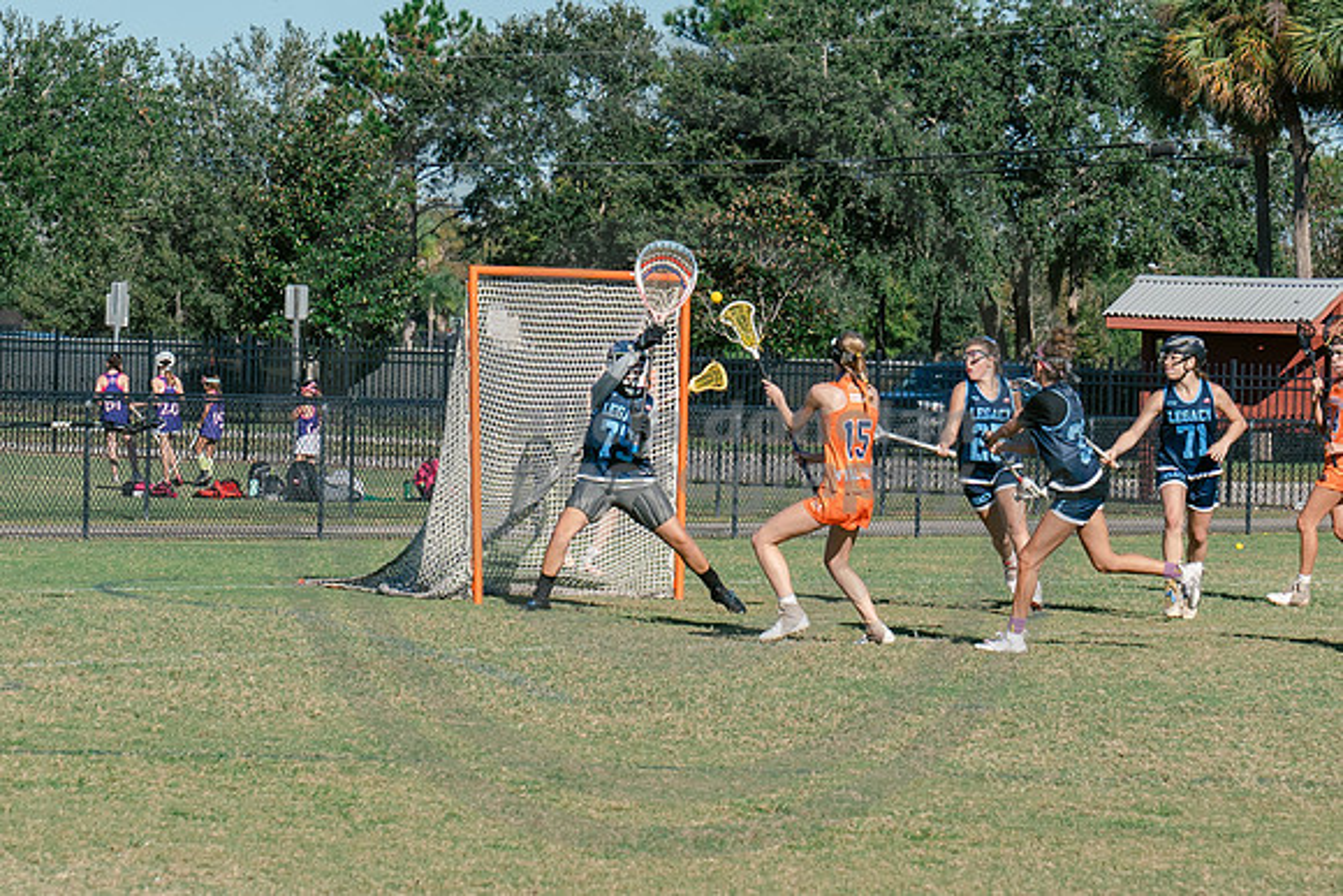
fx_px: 6482
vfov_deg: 7.9
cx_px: 649
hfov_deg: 11.8
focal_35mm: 174
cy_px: 467
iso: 250
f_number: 5.6
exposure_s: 1/1600
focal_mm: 70
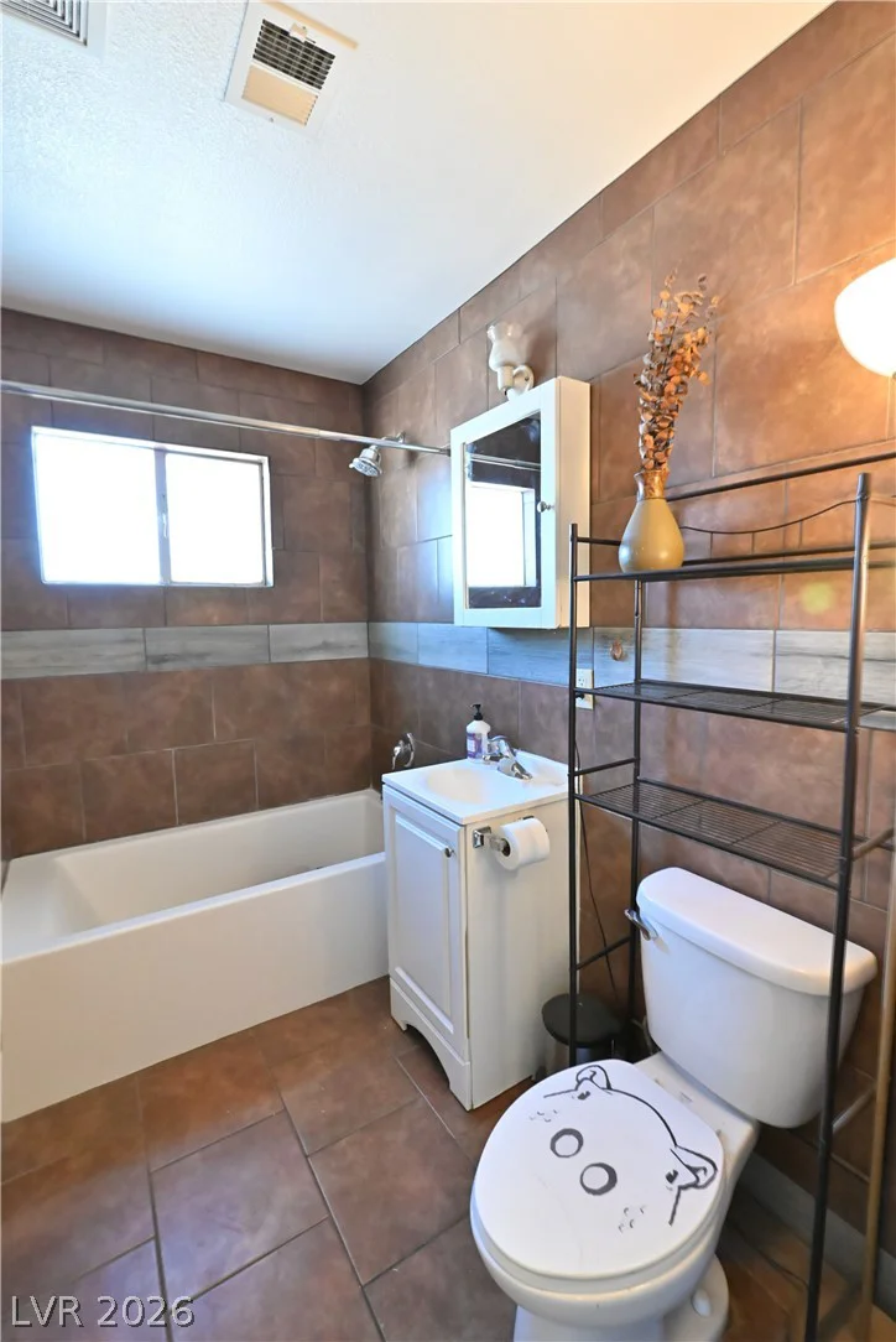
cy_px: 671
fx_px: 522
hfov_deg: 81.3
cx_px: 448
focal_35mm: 14
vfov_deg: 104.2
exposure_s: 1/60
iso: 12800
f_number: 10
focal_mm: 14
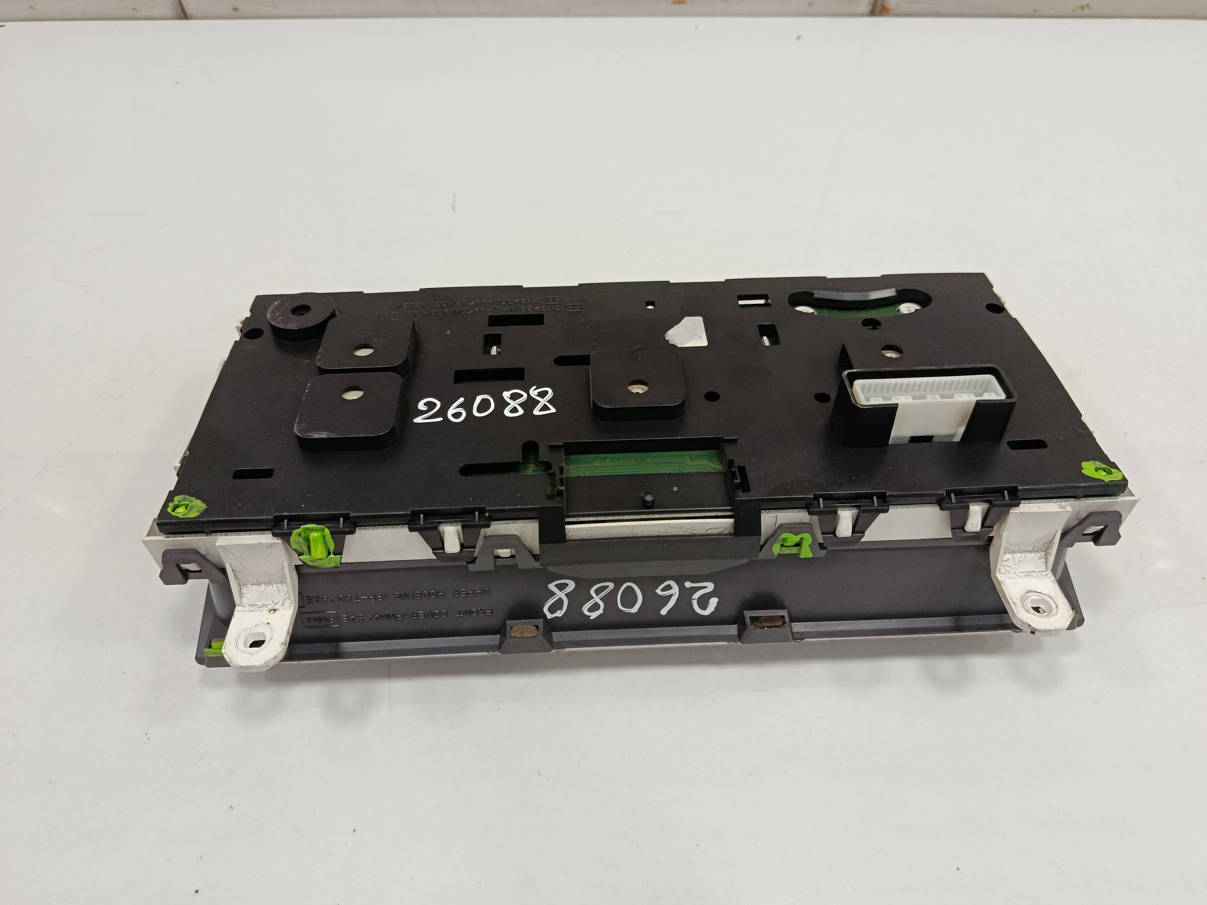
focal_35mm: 24
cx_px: 604
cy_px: 452
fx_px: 837
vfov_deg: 56.8
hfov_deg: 71.6
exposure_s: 1/100
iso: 1022
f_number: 1.7
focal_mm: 5.24
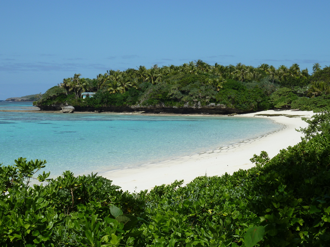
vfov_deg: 17.8
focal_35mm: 83
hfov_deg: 23.6
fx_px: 791
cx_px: 165
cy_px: 124
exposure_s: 1/500
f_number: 5.6
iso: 80
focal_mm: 13.7
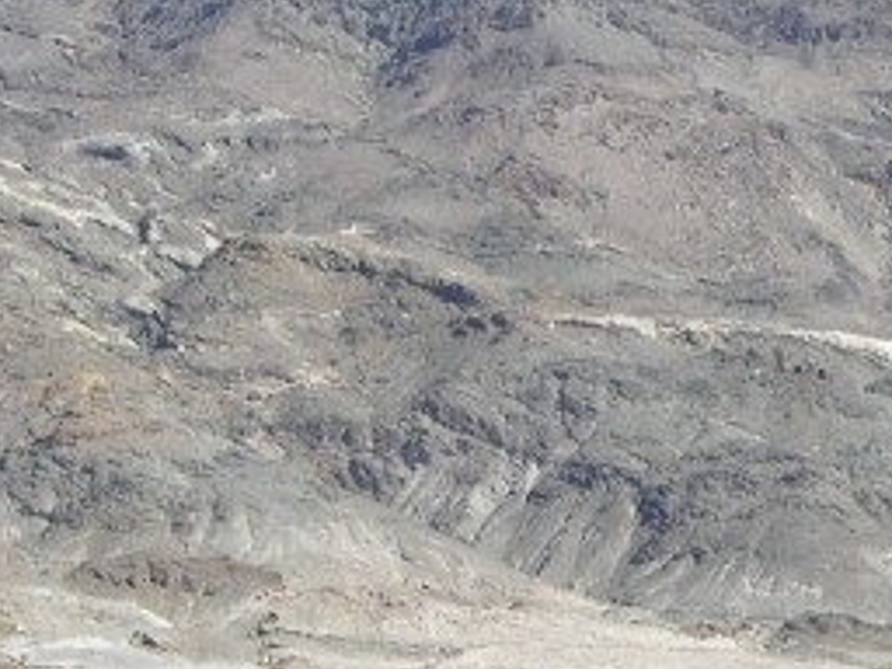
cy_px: 878
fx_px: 8040
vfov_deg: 4.7
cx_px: 1073
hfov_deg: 6.3
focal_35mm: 312
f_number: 5.4
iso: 50
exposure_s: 1/264
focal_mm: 19.9
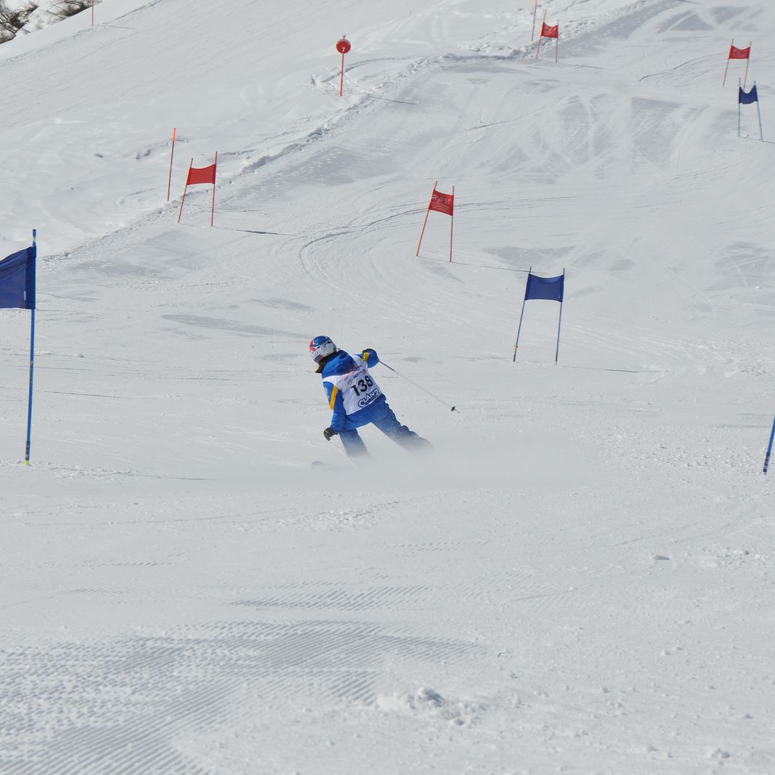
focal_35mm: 173
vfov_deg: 10.1
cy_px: 388
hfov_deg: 10.1
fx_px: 4382
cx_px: 326
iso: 200
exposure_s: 1/1250
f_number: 9
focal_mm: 90
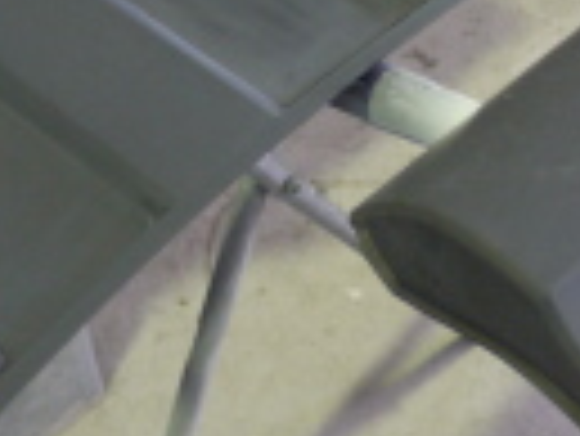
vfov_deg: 17.9
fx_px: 1375
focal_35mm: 82
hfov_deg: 23.2
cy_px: 88
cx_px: 513
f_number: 3.5
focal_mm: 14
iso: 800
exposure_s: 1/60
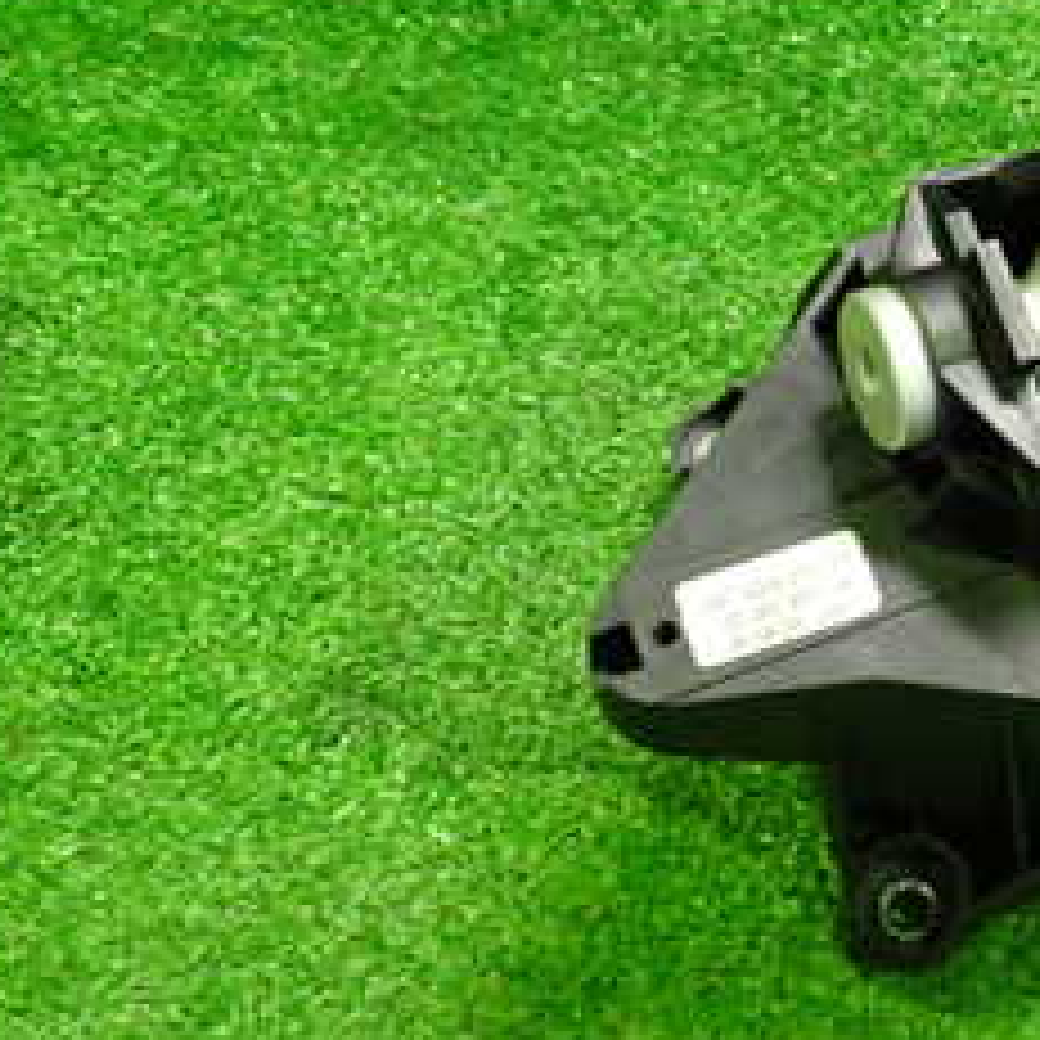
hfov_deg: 22.8
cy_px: 261
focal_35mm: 69
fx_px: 2345
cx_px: 1283
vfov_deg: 24.7
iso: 640
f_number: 2.3
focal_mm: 5.4
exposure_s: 1/30
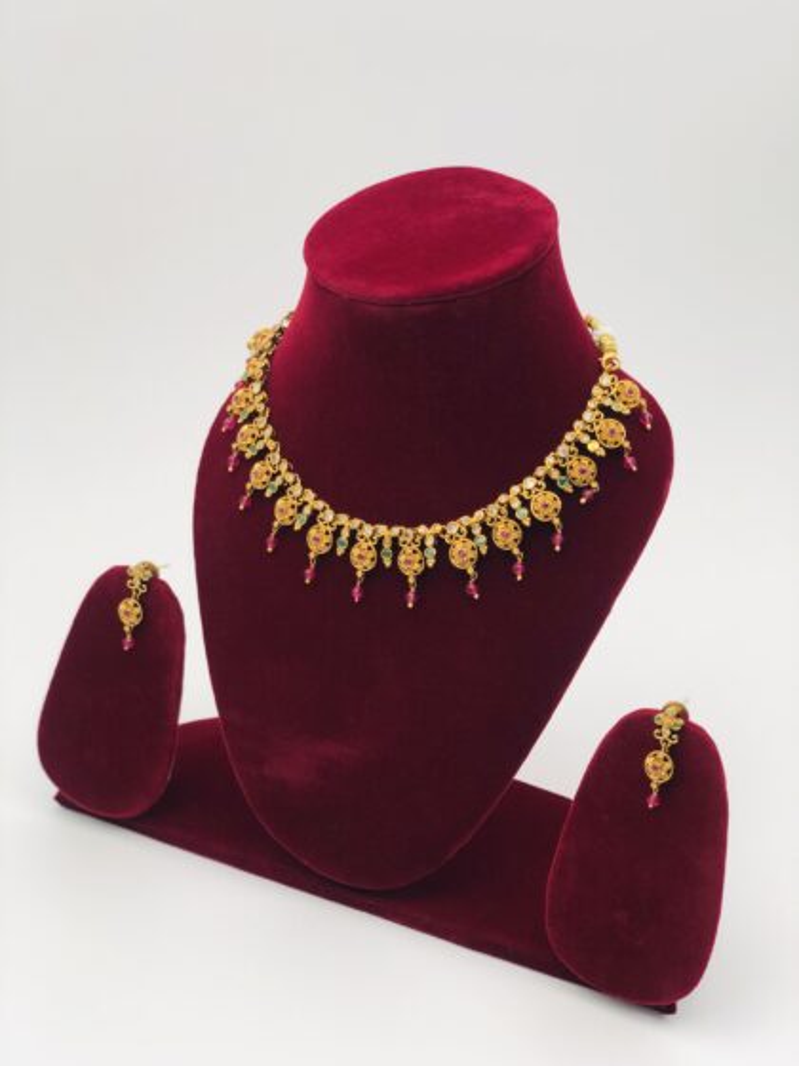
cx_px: 400
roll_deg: -2.5
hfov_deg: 28.0
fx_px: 1600
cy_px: 533
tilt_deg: -24.3
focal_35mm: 52
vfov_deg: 36.8
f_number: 2.4
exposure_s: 1/100
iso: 25
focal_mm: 6
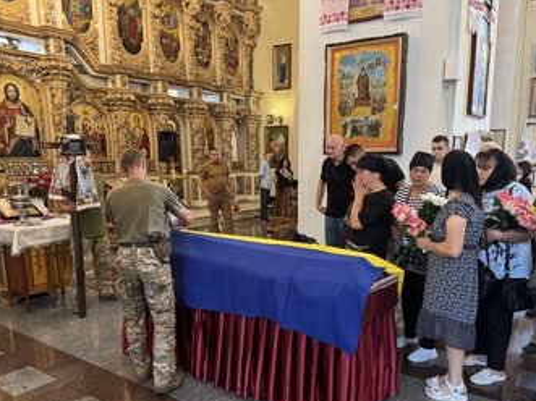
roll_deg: -0.9
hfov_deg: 61.6
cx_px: 293
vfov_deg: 47.9
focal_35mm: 29
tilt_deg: -12.3
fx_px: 449
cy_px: 241
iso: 640
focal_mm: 6.76
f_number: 1.78
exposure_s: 1/50
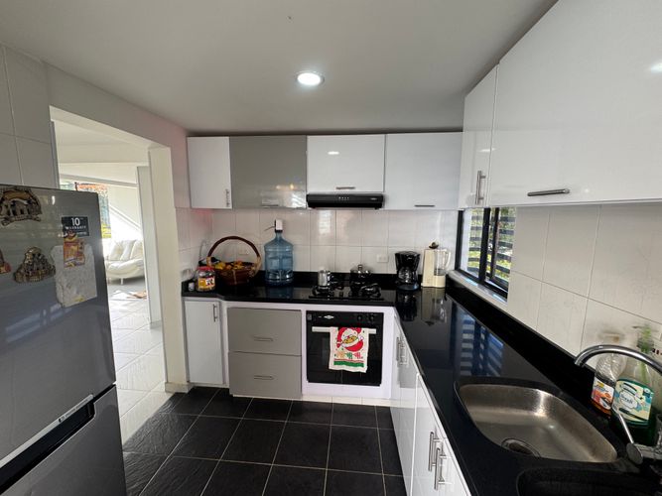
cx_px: 331
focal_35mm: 14
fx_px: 268
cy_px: 248
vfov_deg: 85.7
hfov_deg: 102.1
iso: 125
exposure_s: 1/99
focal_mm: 2.22
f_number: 2.2
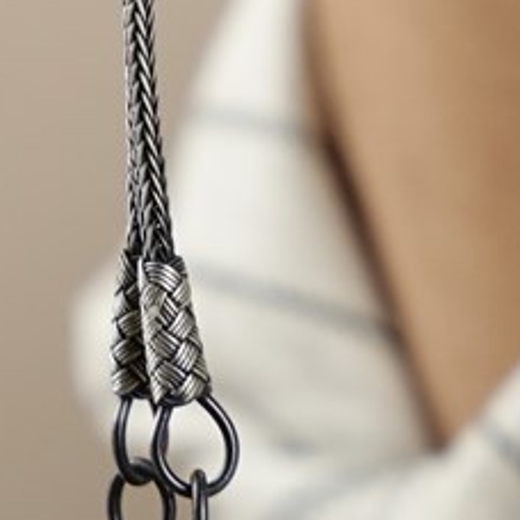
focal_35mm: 423
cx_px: 87
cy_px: -317
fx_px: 7189
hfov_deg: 4.1
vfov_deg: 4.1
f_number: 4
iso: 400
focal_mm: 70
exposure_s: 1/160
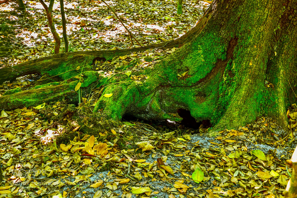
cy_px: 99
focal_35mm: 70
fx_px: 578
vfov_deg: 19.5
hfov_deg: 28.8
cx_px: 148
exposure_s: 1/2
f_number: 8
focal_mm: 70
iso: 100
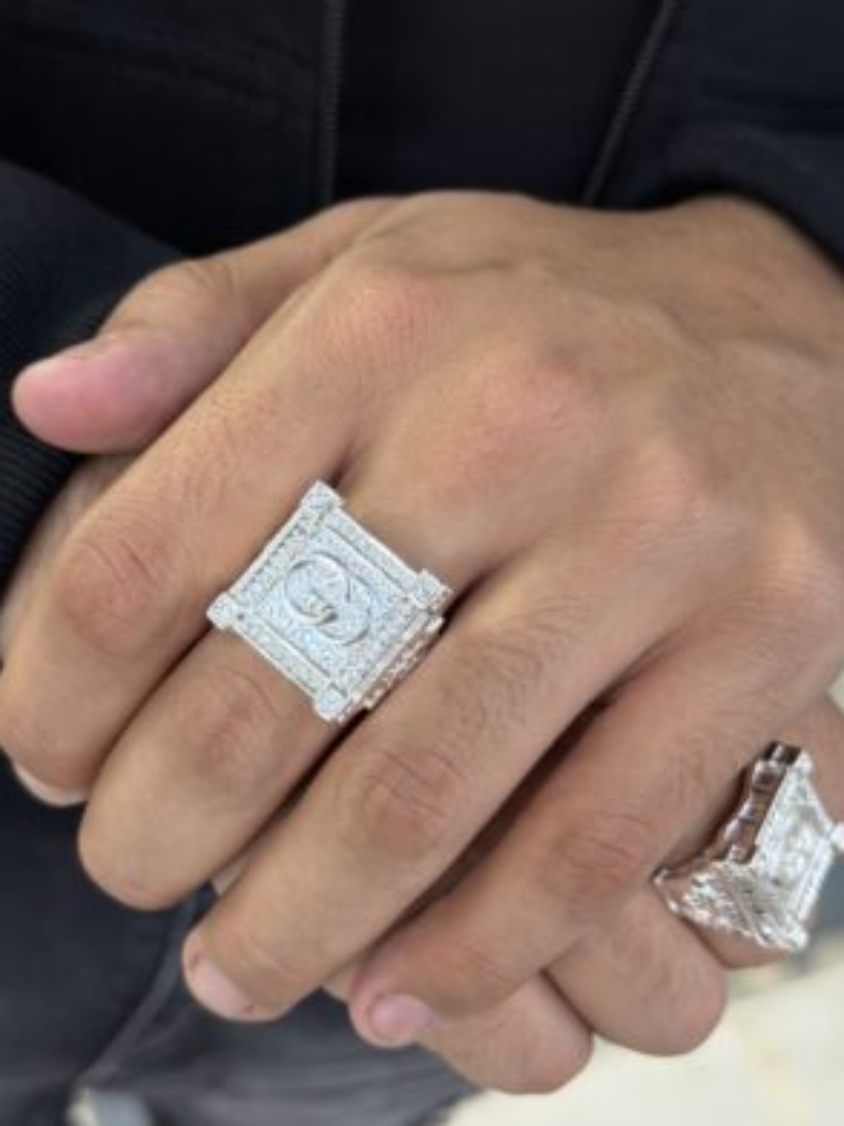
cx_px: 428
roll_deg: -20.3
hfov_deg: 29.7
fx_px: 1593
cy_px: 569
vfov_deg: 38.9
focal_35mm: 49
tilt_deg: -44.1
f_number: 1.78
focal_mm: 6.76
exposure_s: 1/50
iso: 125
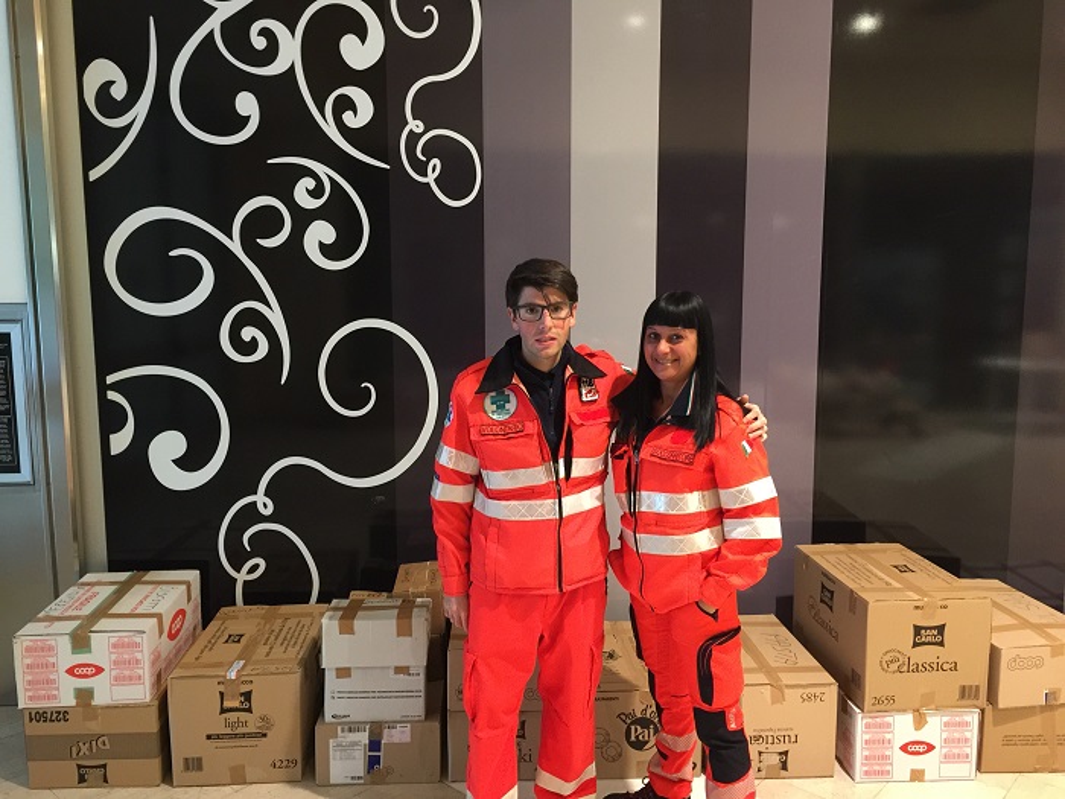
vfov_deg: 48.2
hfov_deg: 61.7
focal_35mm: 29
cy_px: 400
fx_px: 892
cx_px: 532
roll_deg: -1.3
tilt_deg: -7.8
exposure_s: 1/17
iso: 125
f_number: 2.2
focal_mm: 4.15
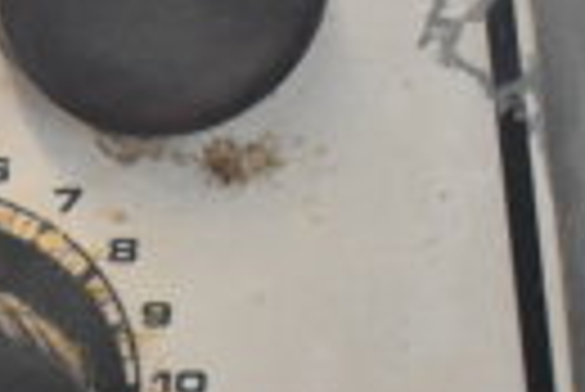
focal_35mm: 246
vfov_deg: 5.6
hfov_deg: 7.8
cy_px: 327
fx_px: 4008
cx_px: -738
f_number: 4.5
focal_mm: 35
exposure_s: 1/60
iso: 3600
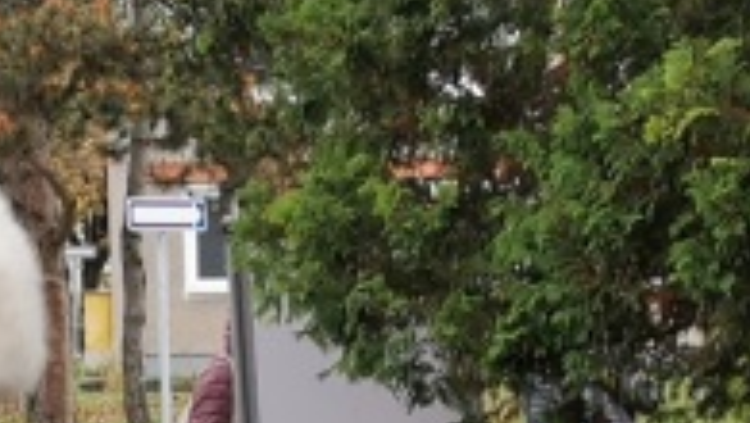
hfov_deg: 11.9
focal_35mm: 181
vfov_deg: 6.3
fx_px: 3602
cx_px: 292
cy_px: 1100
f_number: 1.6
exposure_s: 1/127
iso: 50
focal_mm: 5.56
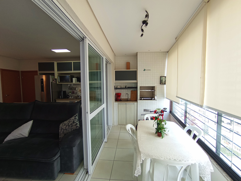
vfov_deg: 78.1
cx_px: 120
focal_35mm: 16
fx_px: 111
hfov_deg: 94.5
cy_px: 90
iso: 62
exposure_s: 1/60
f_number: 2.2
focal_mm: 1.65
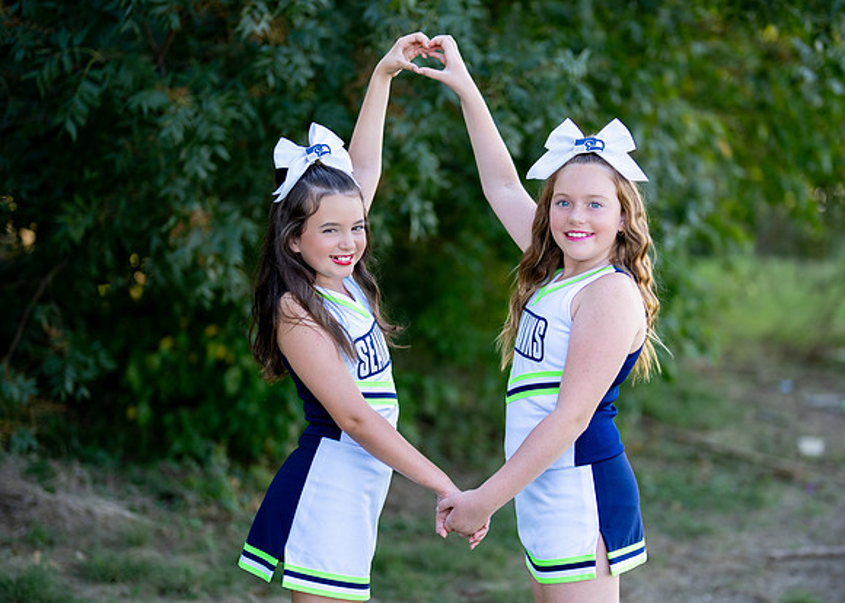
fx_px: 1761
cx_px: 485
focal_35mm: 73
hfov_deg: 27.0
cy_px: 328
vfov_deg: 19.4
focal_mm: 50
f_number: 1.2
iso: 125
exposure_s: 1/1250
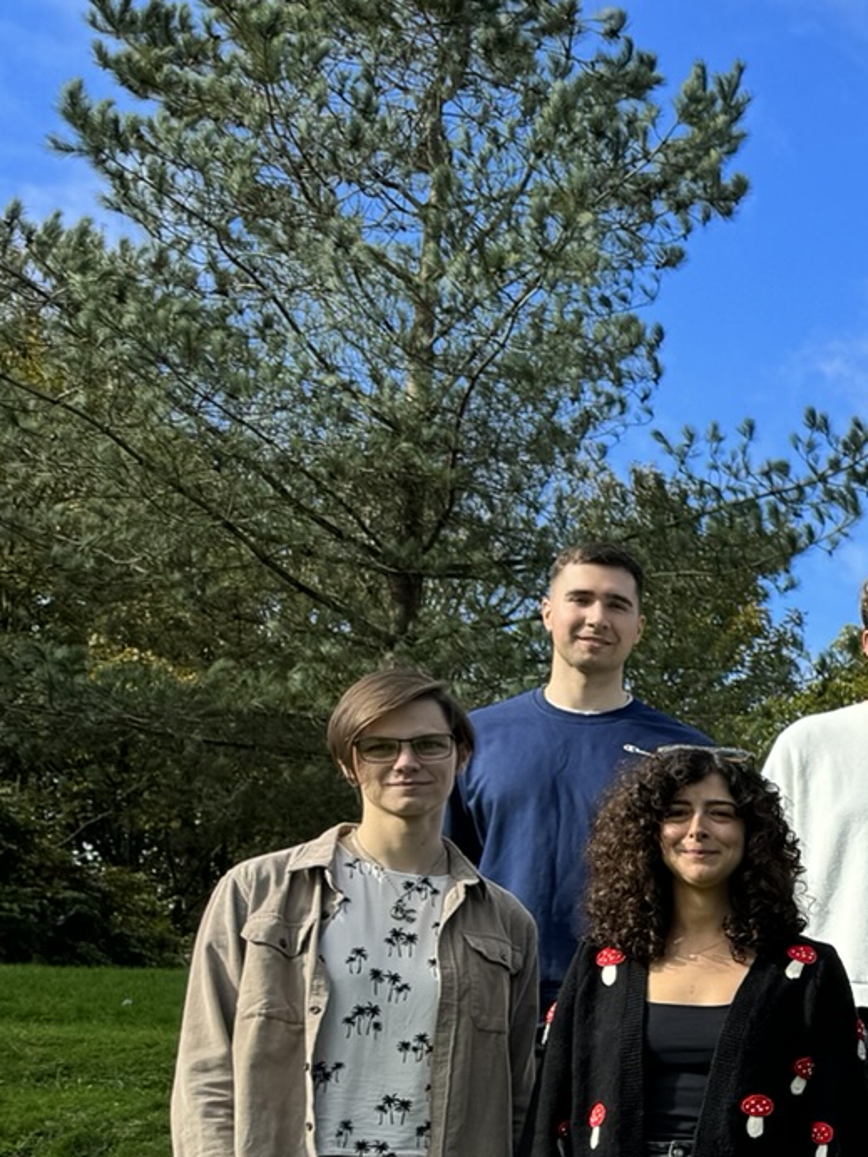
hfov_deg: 16.5
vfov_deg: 26.5
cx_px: 1667
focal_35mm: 71
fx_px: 2374
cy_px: 1035
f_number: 1.78
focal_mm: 6.86
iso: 80
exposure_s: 1/1678
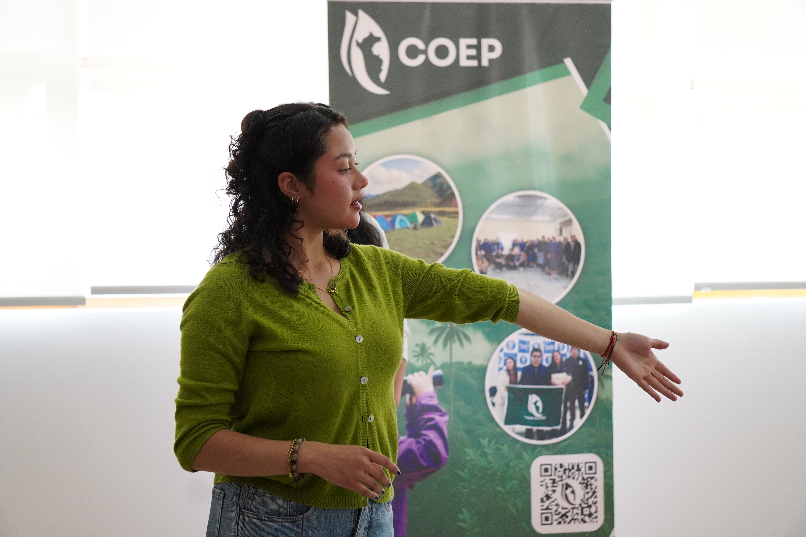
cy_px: 268
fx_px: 1981
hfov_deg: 23.0
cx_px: 403
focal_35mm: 88
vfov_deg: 15.4
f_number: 4.5
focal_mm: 59
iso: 1600
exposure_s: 1/250
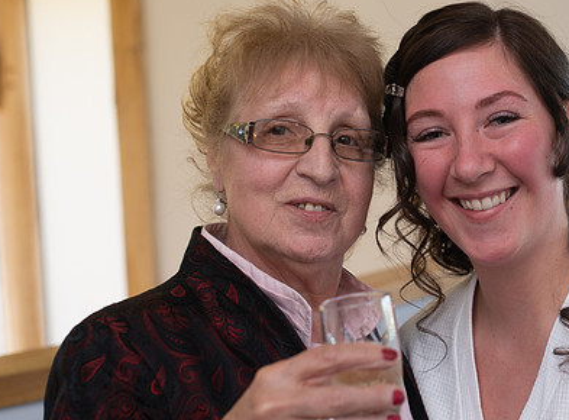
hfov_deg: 25.4
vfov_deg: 19.2
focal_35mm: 76
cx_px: 457
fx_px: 1242
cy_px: 162
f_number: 2.8
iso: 160
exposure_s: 1/100
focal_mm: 35
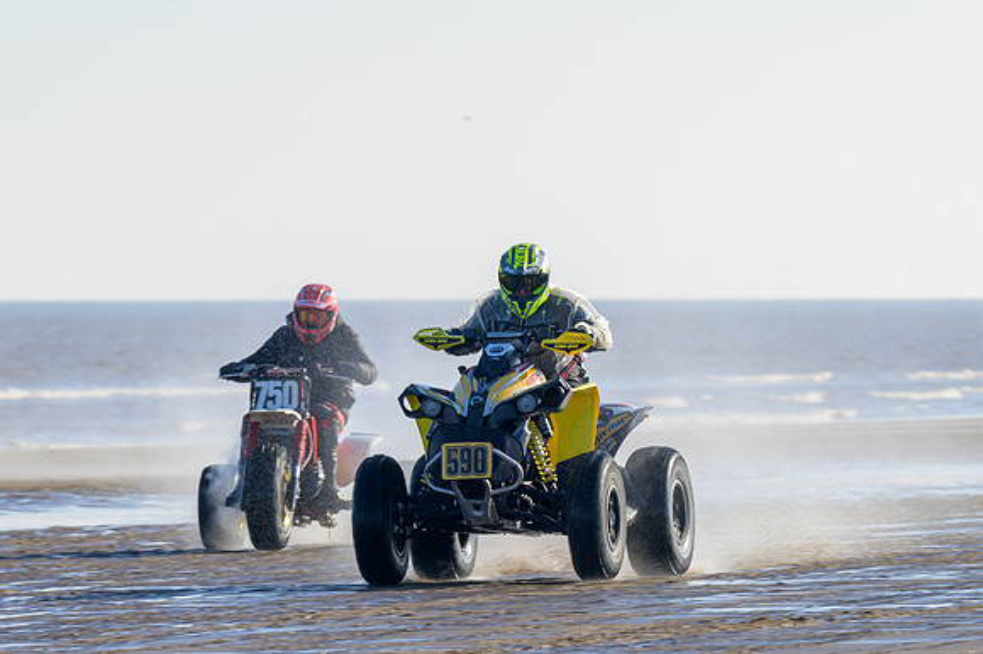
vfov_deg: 3.1
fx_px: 11924
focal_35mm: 437
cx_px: 558
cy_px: 440
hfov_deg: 4.7
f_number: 7.1
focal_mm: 200
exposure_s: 1/160
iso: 64
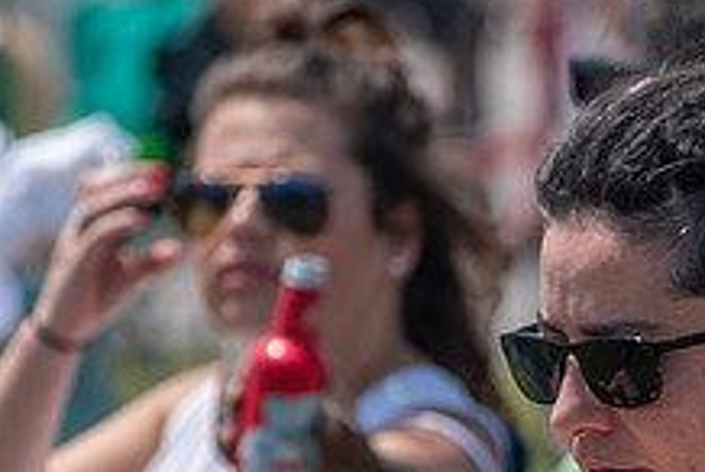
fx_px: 17178
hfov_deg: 2.4
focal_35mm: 876
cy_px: 554
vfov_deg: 1.6
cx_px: 676
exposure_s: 1/2000
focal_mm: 220
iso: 200
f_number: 5.6
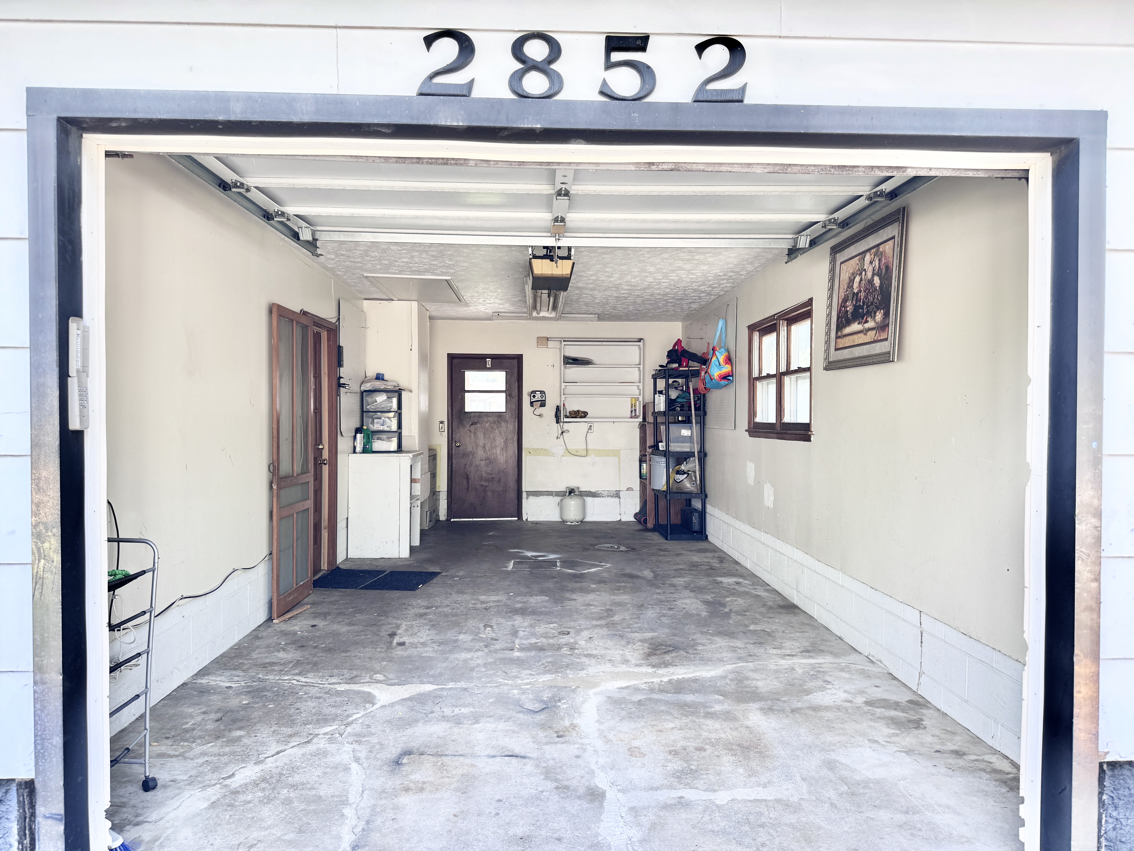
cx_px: 567
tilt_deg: -1.5
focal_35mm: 24
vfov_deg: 56.8
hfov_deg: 71.6
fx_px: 786
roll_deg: +0.0
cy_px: 426
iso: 80
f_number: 1.78
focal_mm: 6.76
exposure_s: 1/293
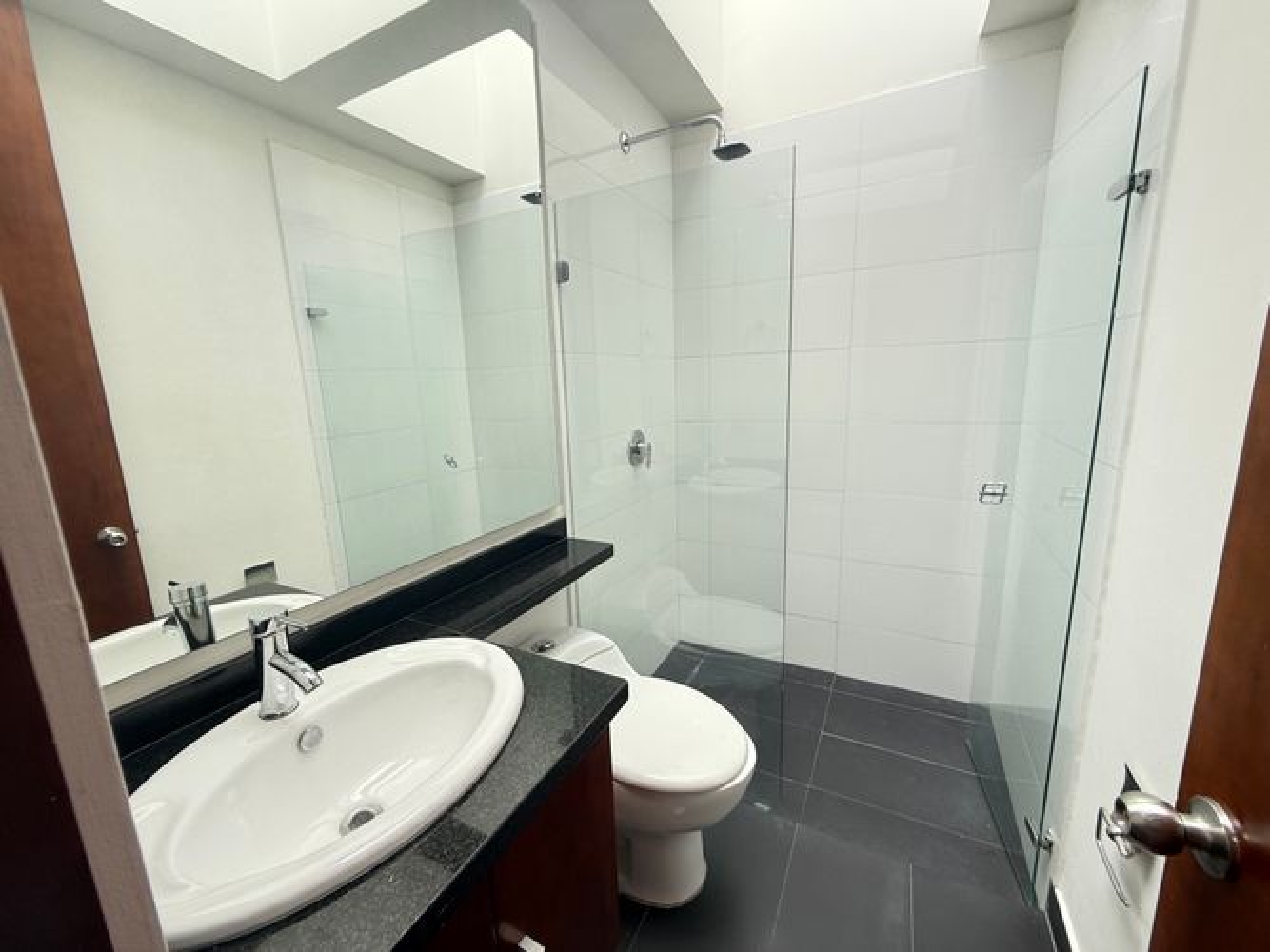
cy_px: 476
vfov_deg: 85.7
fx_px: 514
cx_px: 635
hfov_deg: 102.1
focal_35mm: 14
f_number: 2.2
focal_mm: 2.22
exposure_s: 1/100
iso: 40
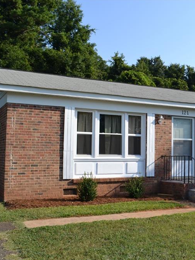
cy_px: 131
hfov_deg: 31.9
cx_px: 158
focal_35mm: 44
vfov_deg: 43.0
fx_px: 331
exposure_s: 1/200
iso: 100
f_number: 7.1
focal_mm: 20
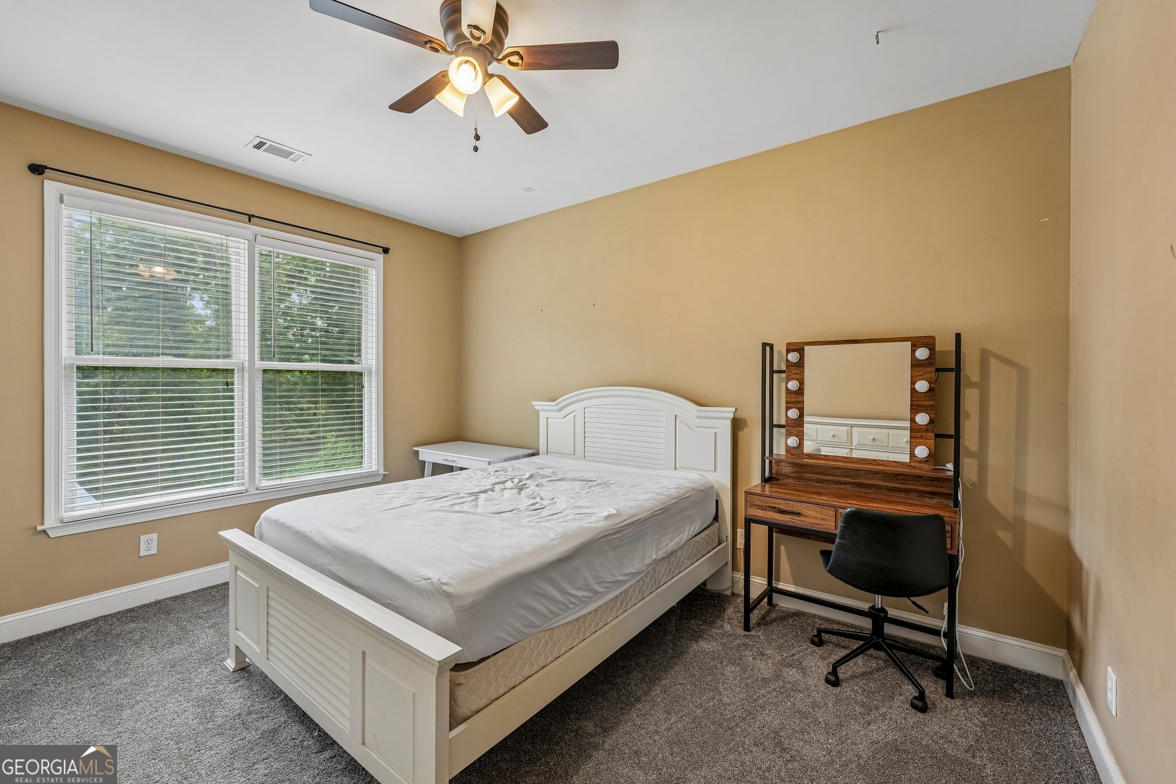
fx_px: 457
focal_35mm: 14
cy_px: 392
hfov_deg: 104.3
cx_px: 588
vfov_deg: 81.2
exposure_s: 1/13
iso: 320
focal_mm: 14
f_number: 8
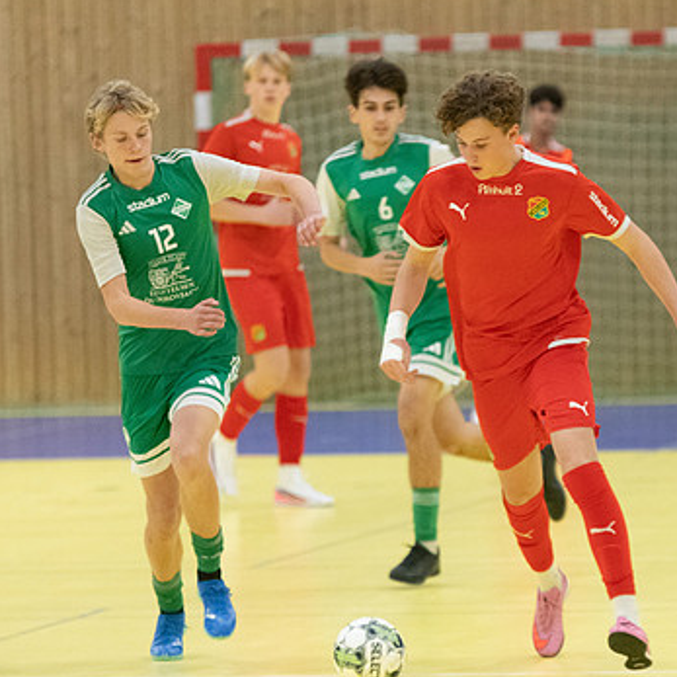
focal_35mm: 327
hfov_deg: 5.4
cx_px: 498
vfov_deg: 5.4
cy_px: 354
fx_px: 7235
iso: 5600
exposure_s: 1/640
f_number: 3.2
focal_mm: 150
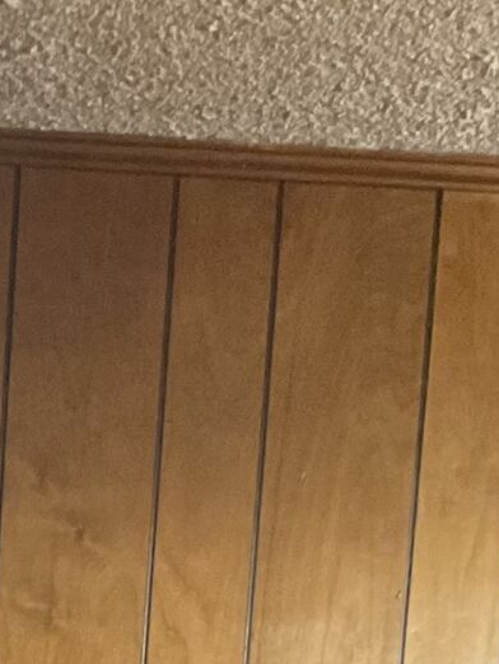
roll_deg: -1.3
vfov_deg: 13.3
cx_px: -304
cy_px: 1322
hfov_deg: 11.0
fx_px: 2458
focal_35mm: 128
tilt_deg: -9.1
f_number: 1.8
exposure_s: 1/30
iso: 500
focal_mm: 3
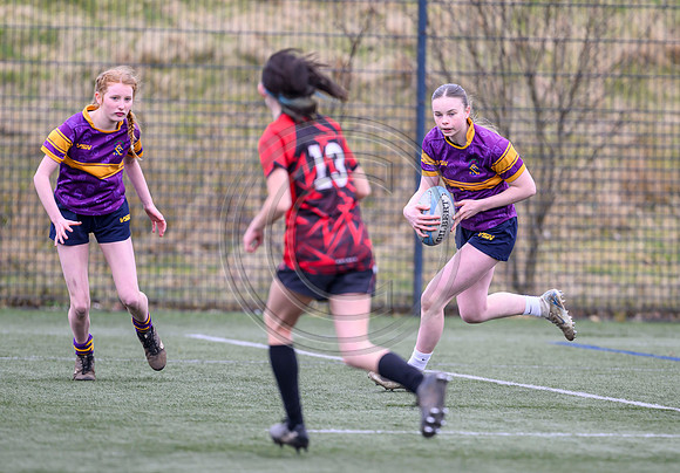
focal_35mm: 633
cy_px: 305
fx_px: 12116
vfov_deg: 2.2
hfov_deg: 3.2
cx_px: 479
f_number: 3.2
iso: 500
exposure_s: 1/1250
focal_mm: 400
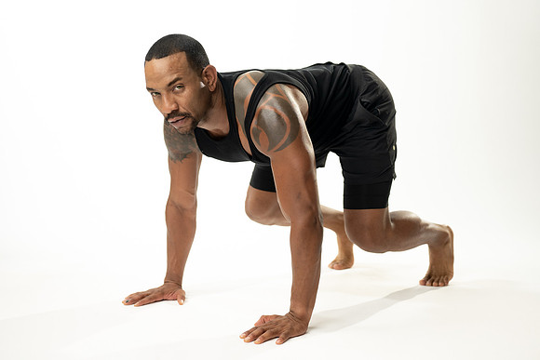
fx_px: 750
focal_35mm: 50
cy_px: 180
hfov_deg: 39.6
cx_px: 270
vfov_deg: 27.0
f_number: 3.2
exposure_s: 1/80
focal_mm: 50
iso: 800
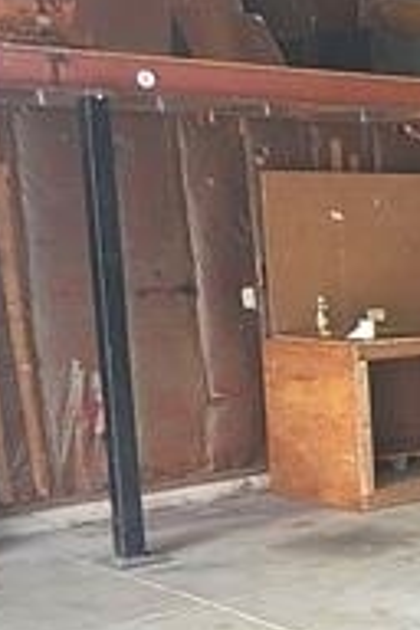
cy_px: 436
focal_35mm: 72
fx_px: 1260
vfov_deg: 27.8
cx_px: 843
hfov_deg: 15.2
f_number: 2.2
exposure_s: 1/60
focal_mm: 2.2
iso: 80
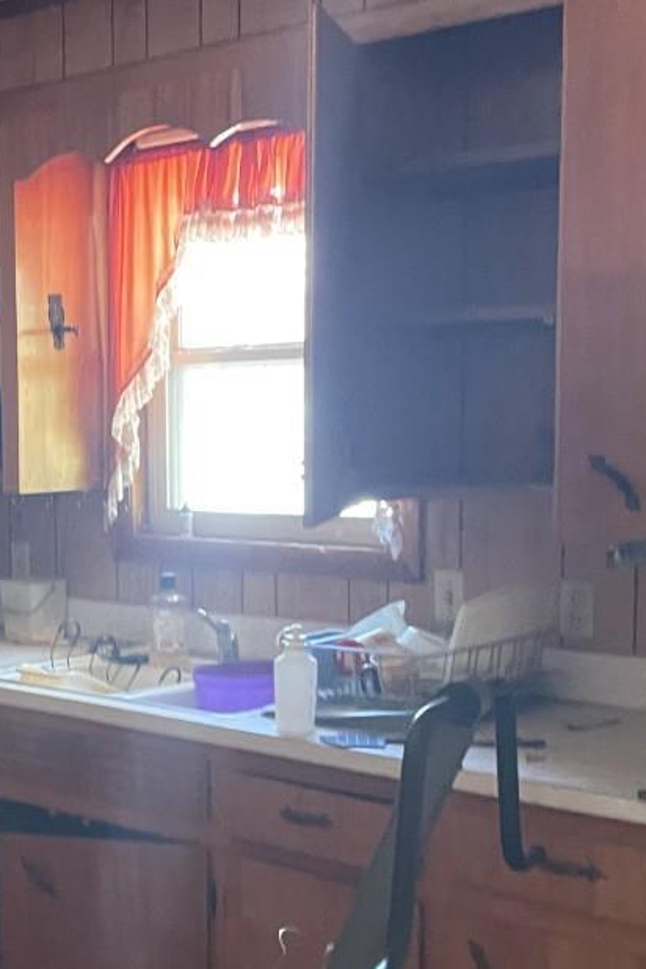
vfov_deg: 31.8
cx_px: -22
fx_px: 1696
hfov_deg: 20.8
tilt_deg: -6.4
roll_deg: +1.4
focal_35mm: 63
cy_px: 599
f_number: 1.6
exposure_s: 1/60
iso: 500
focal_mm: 4.2
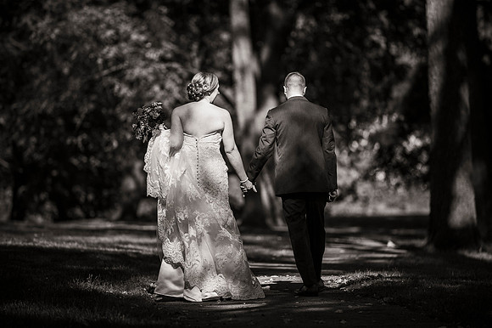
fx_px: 2459
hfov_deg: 11.4
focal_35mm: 180
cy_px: 164
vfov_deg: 7.6
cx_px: 246
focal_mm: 180
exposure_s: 1/5000
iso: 400
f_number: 2.8
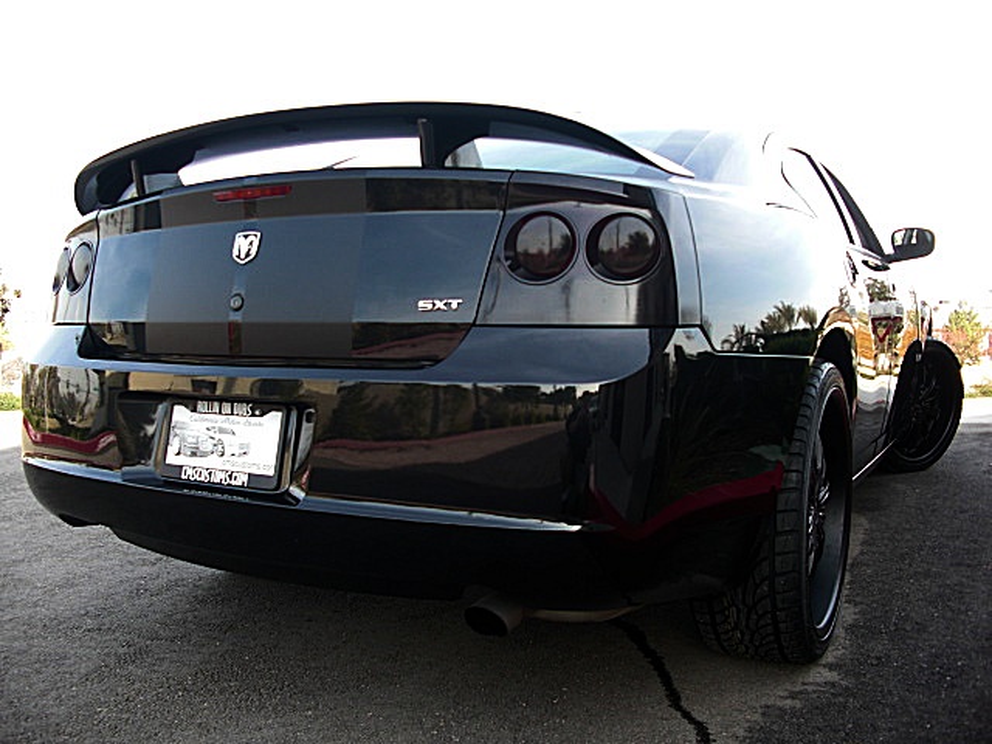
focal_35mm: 36
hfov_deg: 51.4
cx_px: 496
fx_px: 1032
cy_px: 372
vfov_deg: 39.7
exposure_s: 1/125
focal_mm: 6.3
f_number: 2.8
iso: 50
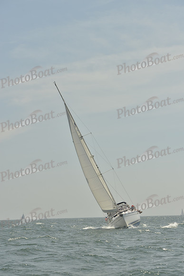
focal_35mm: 86
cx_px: 92
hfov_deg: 15.9
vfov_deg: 23.6
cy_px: 138
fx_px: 659
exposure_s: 1/1250
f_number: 9
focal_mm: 86
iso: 200
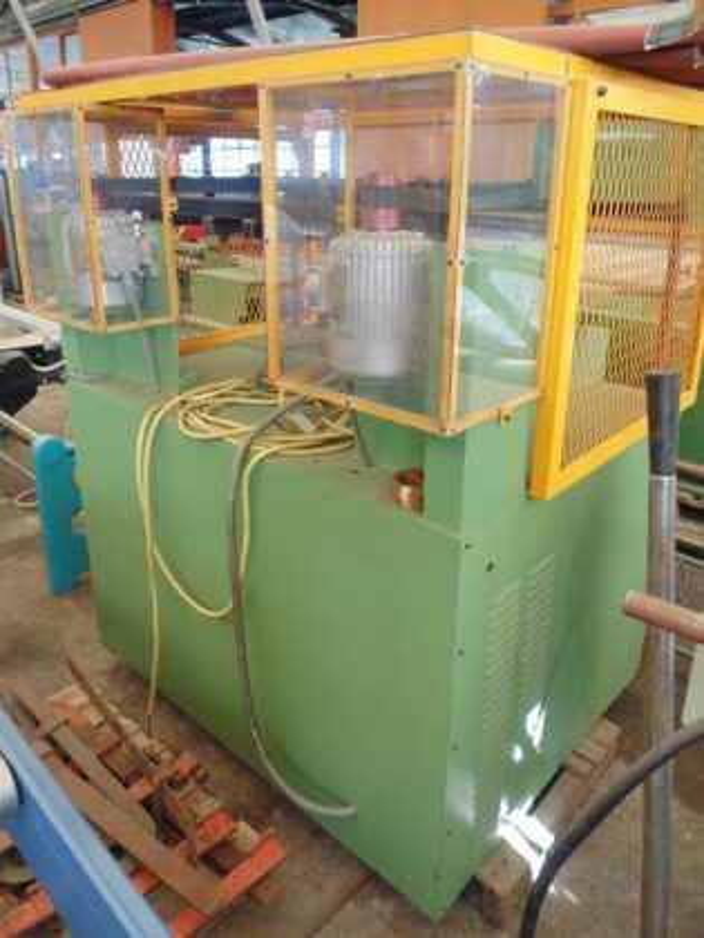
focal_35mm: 22
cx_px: 352
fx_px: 597
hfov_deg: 61.1
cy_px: 469
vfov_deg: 76.4
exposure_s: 1/30
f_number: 3.1
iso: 250
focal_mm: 4
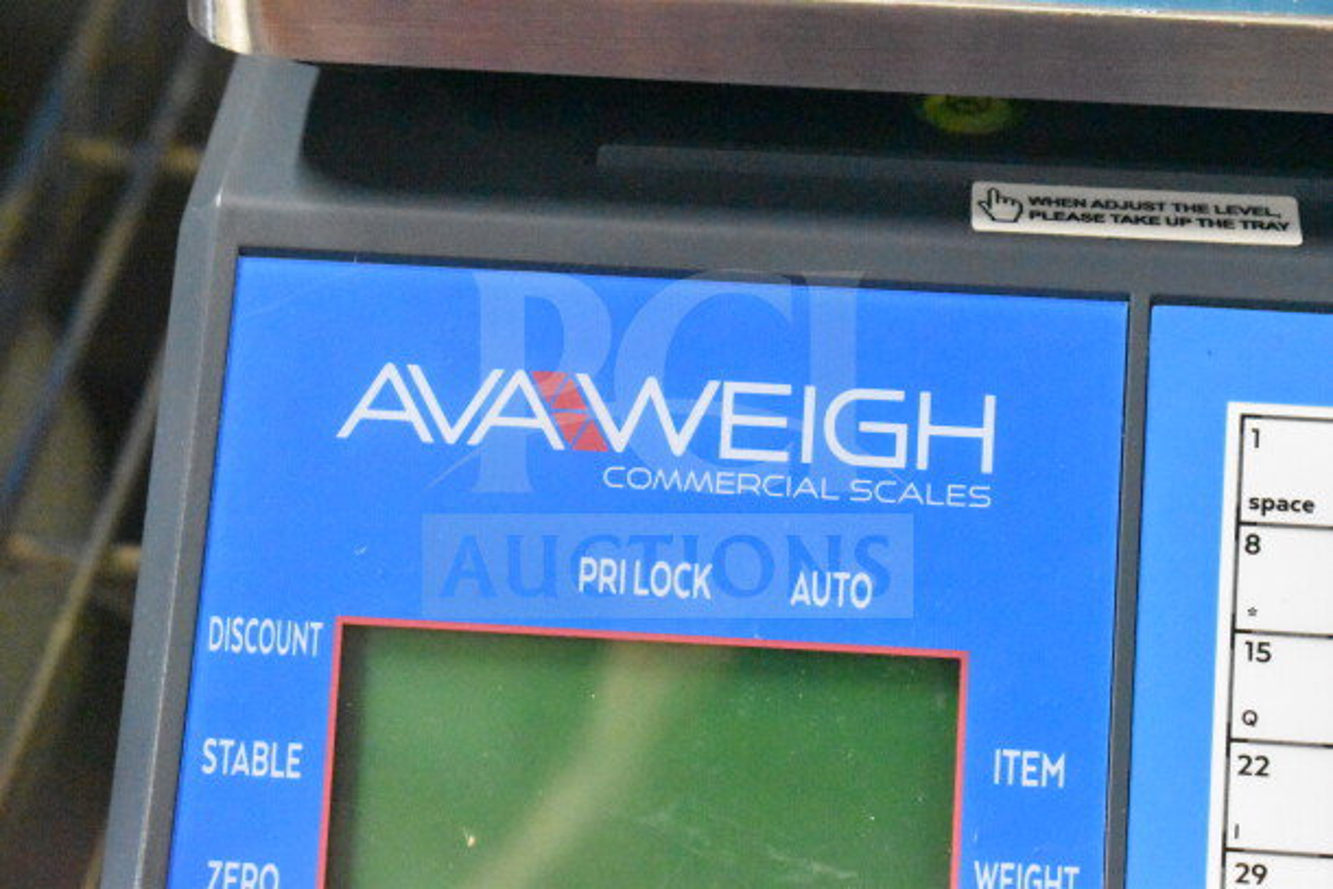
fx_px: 3055
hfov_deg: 24.6
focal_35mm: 82
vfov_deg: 16.6
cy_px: 444
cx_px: 666
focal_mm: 55
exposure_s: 1/80
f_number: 5.6
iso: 25600
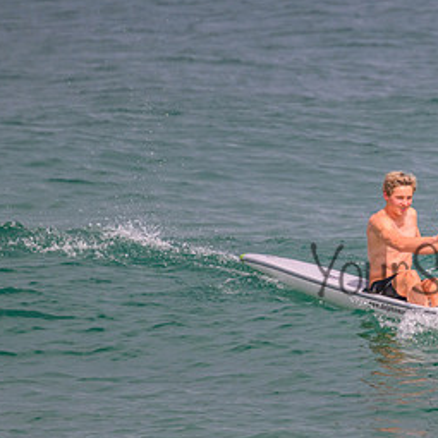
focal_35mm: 1544
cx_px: 488
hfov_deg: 1.1
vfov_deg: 1.1
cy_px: 255
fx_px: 22103
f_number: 11
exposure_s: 1/2000
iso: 1100
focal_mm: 800
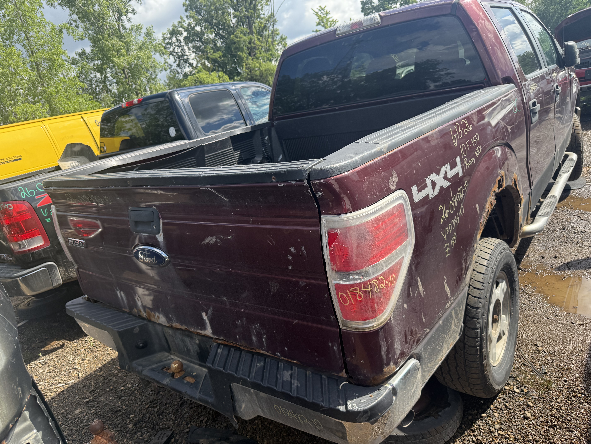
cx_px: 296
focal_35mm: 24
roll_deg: +12.6
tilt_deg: -14.8
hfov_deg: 71.6
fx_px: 410
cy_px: 222
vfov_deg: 56.8
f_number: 1.78
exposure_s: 1/2053
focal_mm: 6.76
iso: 100
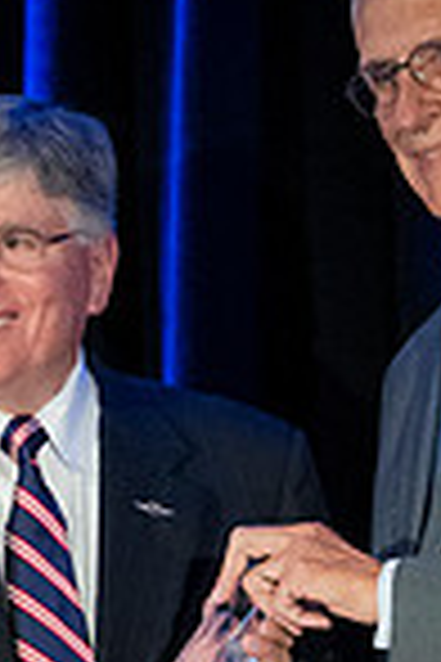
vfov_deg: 6.0
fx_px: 6321
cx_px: 202
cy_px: 694
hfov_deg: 4.0
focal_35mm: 344
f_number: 4
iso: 10000
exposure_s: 1/125
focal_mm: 75
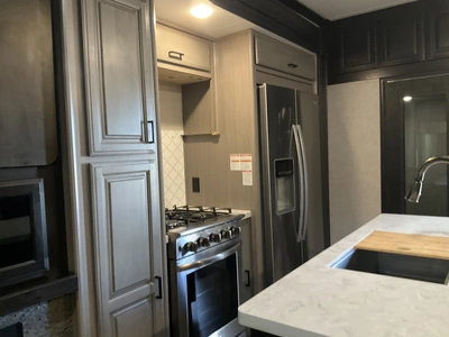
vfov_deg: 48.2
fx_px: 376
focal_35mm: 29
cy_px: 168
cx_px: 224
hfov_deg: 61.7
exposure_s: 1/40
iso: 320
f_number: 1.8
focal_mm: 3
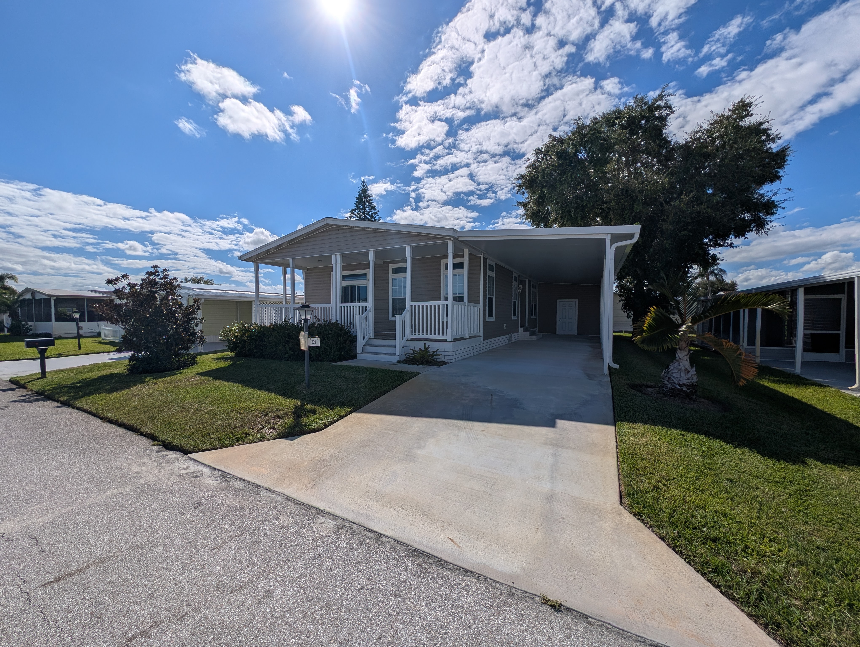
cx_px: 430
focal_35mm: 12
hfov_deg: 110.5
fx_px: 299
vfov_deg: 94.6
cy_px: 324
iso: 39
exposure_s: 1/8475
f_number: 1.95
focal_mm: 2.23
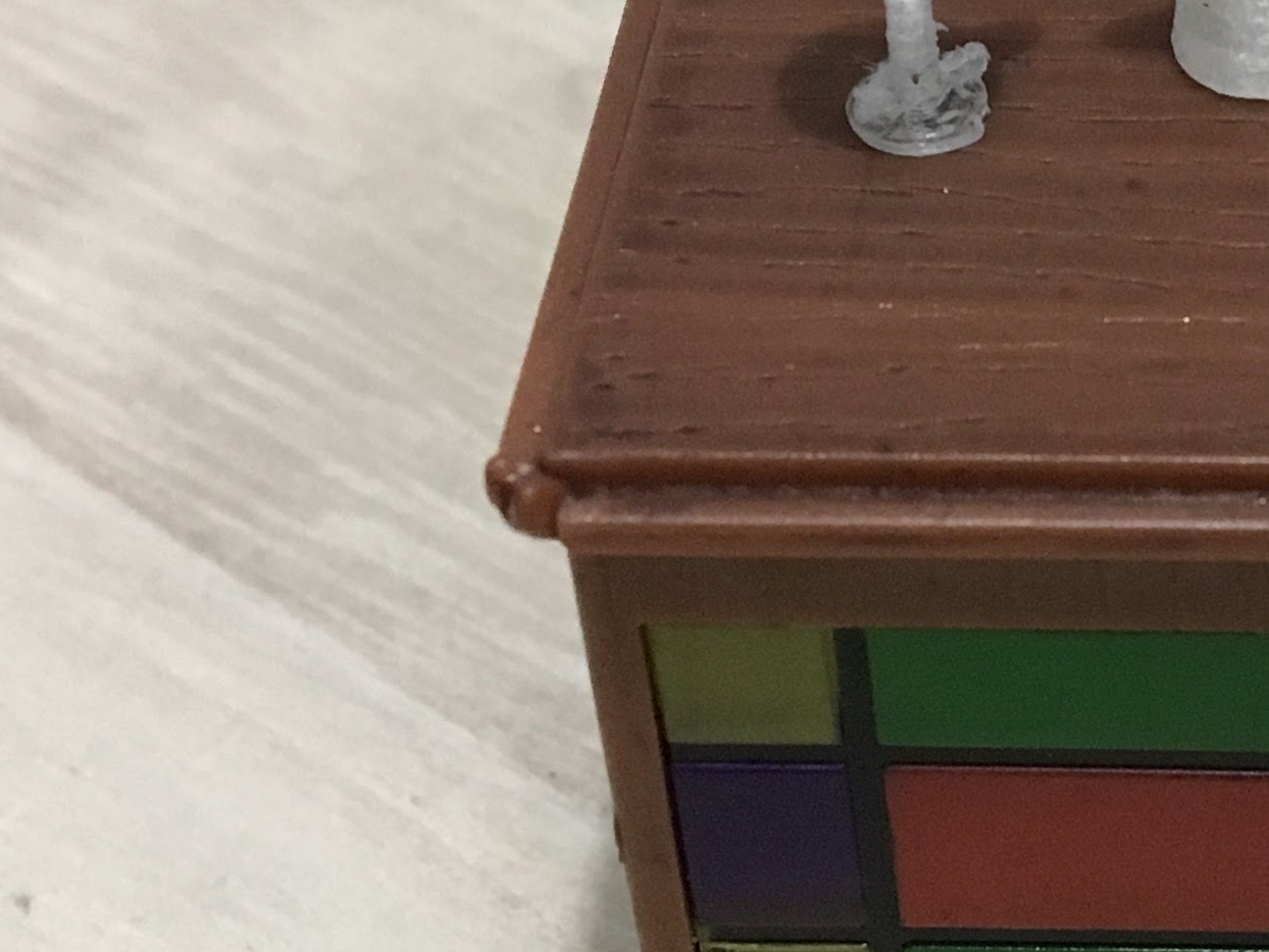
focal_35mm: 94
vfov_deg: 15.7
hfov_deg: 19.9
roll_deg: -1.9
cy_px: 369
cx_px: 1425
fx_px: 3446
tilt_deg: -39.9
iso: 200
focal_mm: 4.15
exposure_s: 1/24
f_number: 2.2
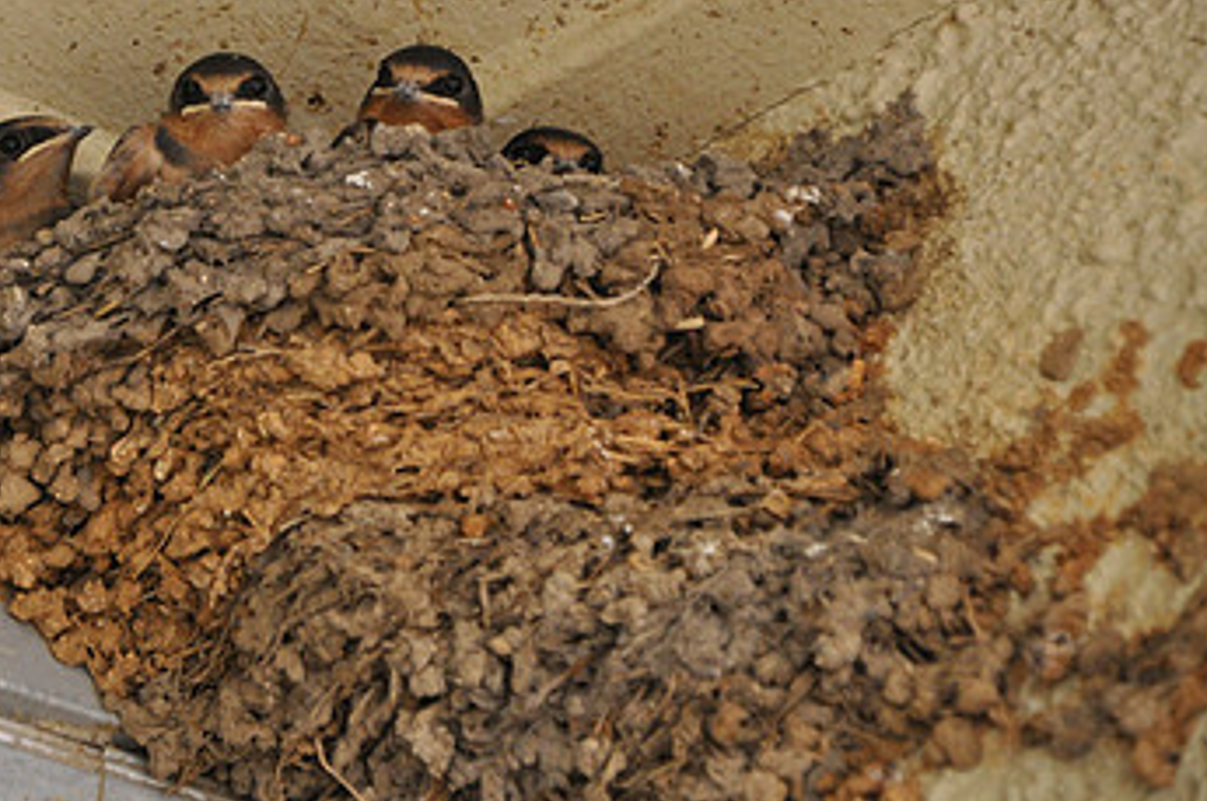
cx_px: 203
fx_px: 8867
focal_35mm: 265
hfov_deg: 7.8
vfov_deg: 5.2
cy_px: 159
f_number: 5.6
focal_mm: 105
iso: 800
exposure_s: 1/200
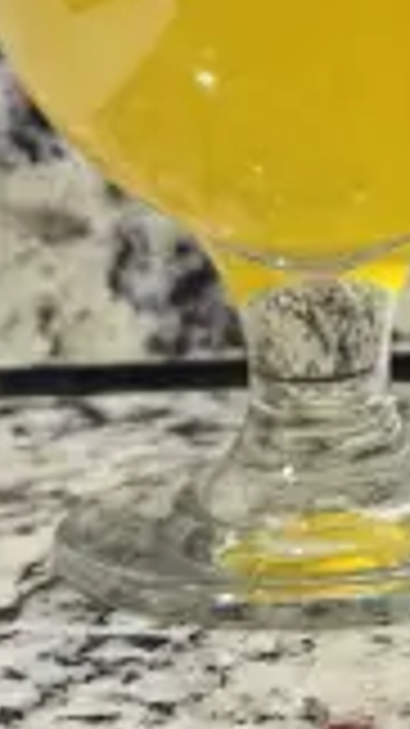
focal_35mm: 140
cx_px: 563
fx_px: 2709
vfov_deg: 15.0
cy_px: -36
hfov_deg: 8.5
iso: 200
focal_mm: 5.96
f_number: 1.6
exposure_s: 1/40
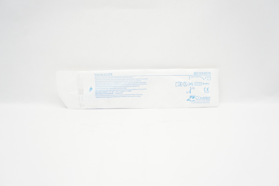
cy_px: 93
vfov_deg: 47.8
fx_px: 209
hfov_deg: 67.4
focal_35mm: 27
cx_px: 140
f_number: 6.3
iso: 800
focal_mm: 18
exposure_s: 1/60
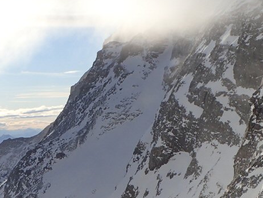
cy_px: 140
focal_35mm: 101
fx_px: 768
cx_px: 29
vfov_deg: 14.6
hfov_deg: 19.1
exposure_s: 1/250
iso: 100
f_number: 10
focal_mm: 6.42
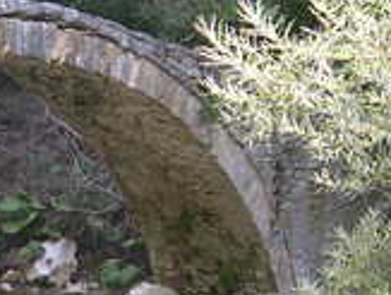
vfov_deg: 15.9
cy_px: 187
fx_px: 1053
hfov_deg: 19.8
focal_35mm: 93
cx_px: -70
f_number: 2.8
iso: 100
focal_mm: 8
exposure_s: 1/98.4
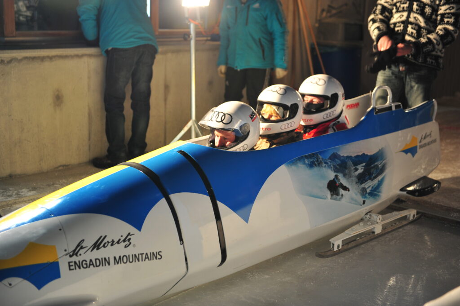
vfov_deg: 24.2
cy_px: 153
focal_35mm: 56
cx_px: 230
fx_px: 715
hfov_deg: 35.7
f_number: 2.8
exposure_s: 1/30
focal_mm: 56
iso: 640
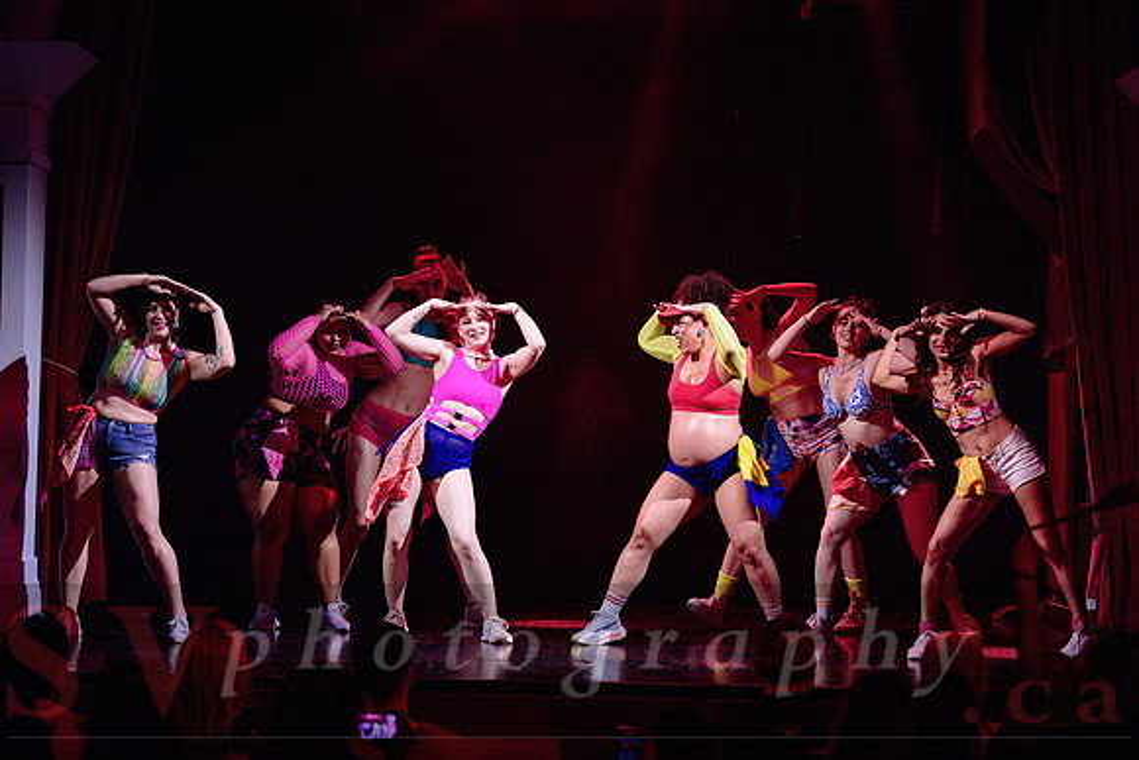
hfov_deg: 18.1
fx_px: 3577
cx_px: 644
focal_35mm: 113
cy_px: 330
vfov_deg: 12.1
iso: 1600
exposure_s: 1/250
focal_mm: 100
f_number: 2.8
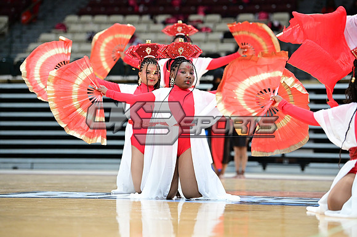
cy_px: 118
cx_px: 178
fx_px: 1209
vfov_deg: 11.2
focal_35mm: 122
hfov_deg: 16.8
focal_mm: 122
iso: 6400
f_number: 3.2
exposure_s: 1/1000
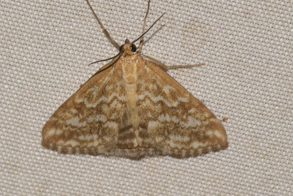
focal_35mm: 210
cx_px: 146
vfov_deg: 6.6
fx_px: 1711
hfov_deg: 9.8
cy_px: 98
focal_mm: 140
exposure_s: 1/160
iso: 125
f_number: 10
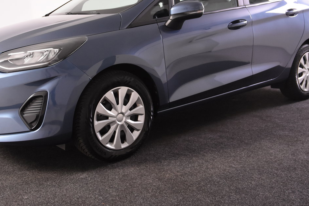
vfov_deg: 29.6
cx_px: 120
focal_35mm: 45
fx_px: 386
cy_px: 67
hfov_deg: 43.3
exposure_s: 1/60
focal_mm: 22
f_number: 4
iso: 1600
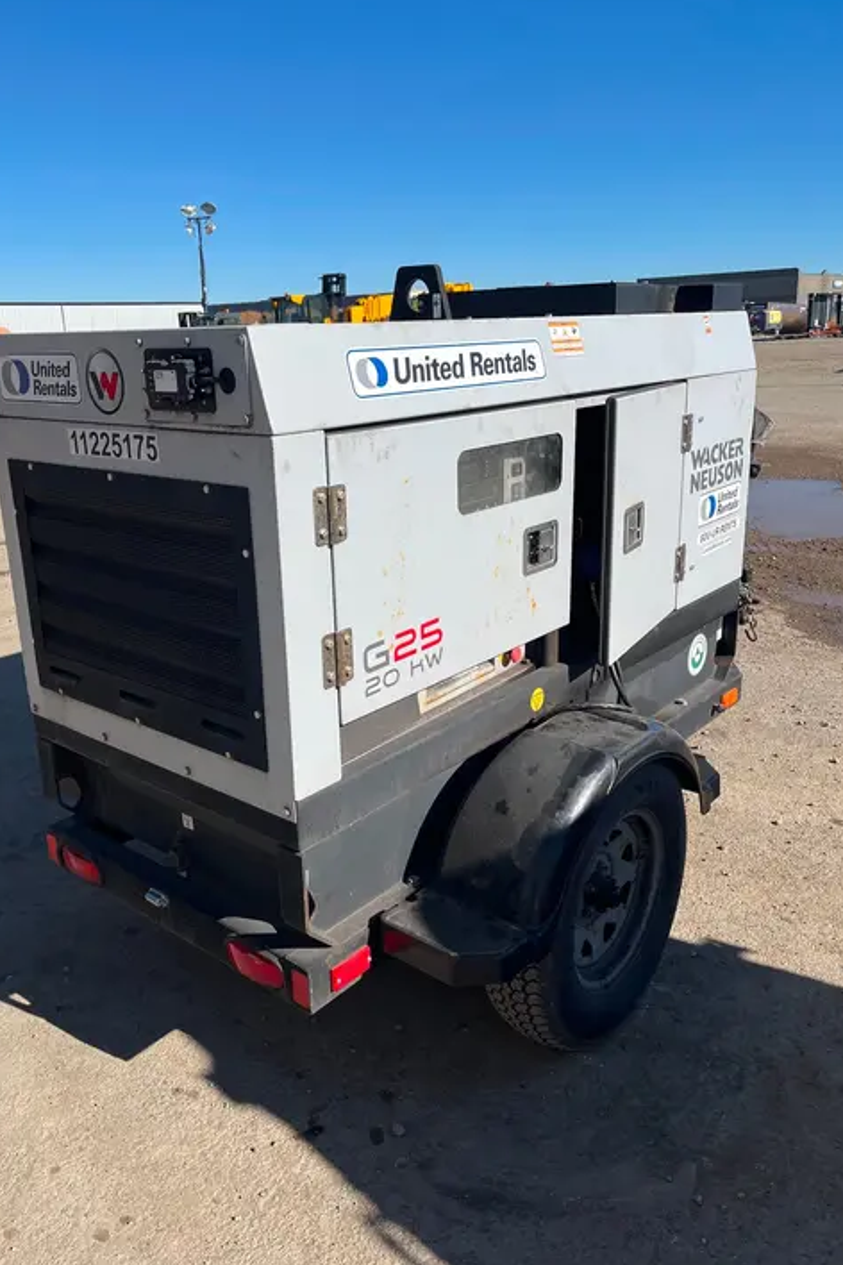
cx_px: 389
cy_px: 614
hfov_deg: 46.4
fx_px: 983
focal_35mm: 28
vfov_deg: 65.5
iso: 50
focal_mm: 5.1
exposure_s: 1/4854
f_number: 1.6
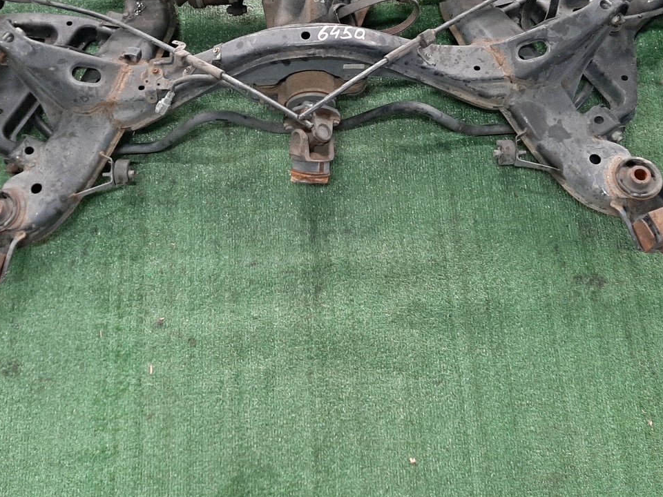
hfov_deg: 47.8
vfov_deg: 36.2
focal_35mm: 39
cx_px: 305
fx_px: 747
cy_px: 138
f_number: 1.7
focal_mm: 3.93
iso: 158
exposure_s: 1/50
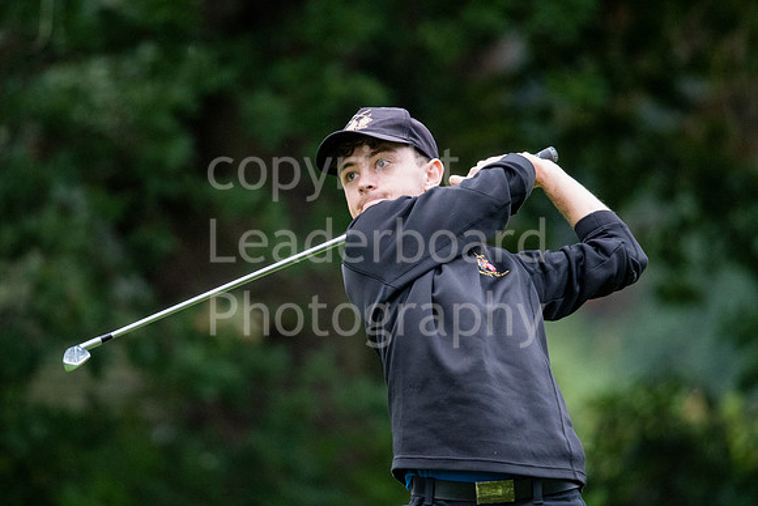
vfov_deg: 3.1
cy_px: 253
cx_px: 379
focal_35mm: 450
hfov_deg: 4.6
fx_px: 9477
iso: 2500
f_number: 4
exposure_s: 1/1000
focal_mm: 300
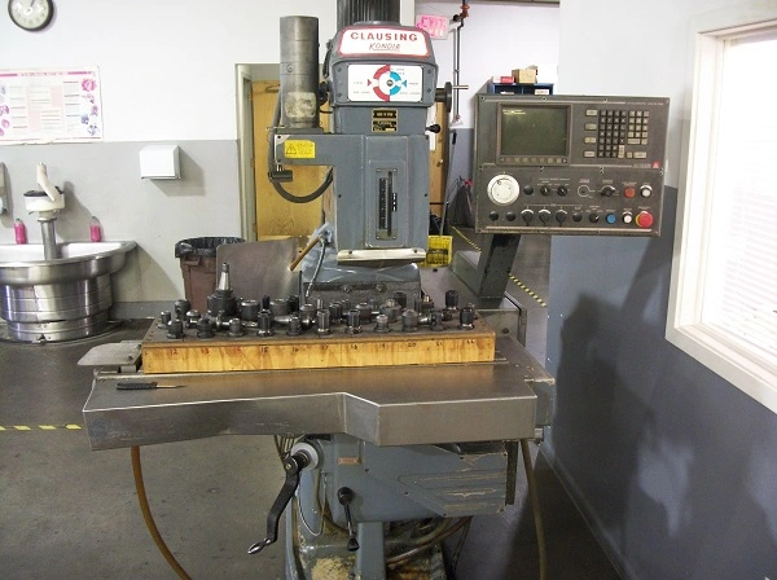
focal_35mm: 32
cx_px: 388
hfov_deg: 56.9
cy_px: 290
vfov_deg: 44.0
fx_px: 717
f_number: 2.9
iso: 239
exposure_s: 1/8
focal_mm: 5.7
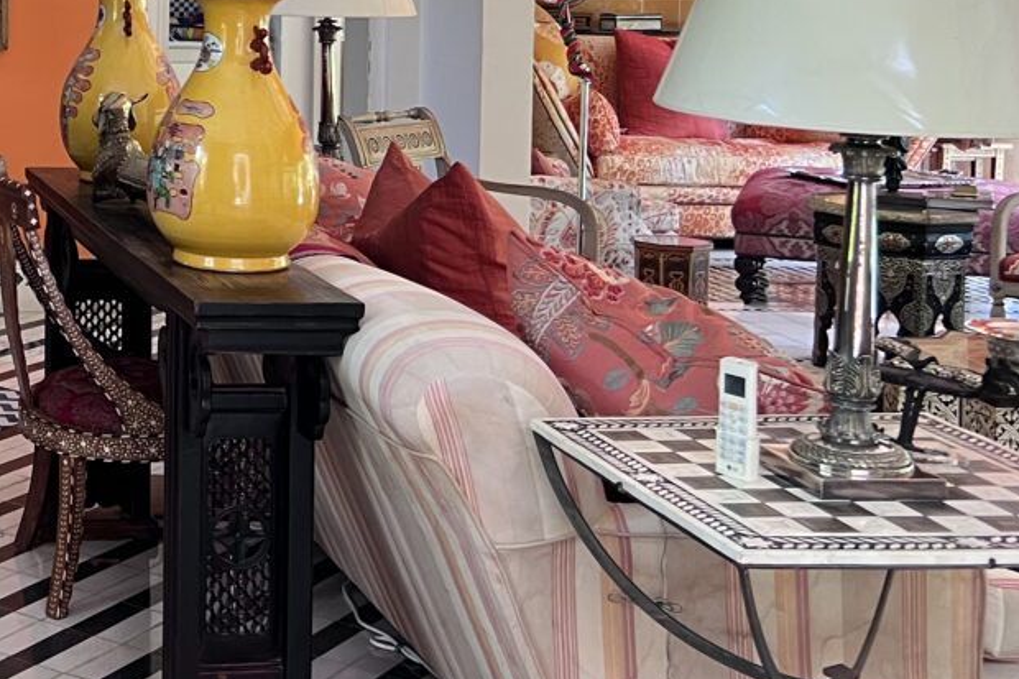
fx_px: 1896
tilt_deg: -3.0
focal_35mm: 67
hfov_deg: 27.5
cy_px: -12
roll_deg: -0.2
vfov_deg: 19.7
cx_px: -107
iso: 160
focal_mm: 5.7
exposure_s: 1/60
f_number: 1.5
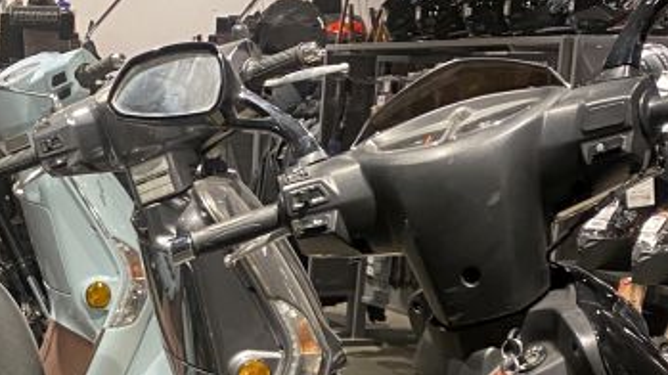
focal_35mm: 86
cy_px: 558
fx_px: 1523
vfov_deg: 13.3
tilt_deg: -17.1
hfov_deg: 24.0
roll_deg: -1.9
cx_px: 59
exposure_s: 1/50
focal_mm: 4.25
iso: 250
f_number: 1.8
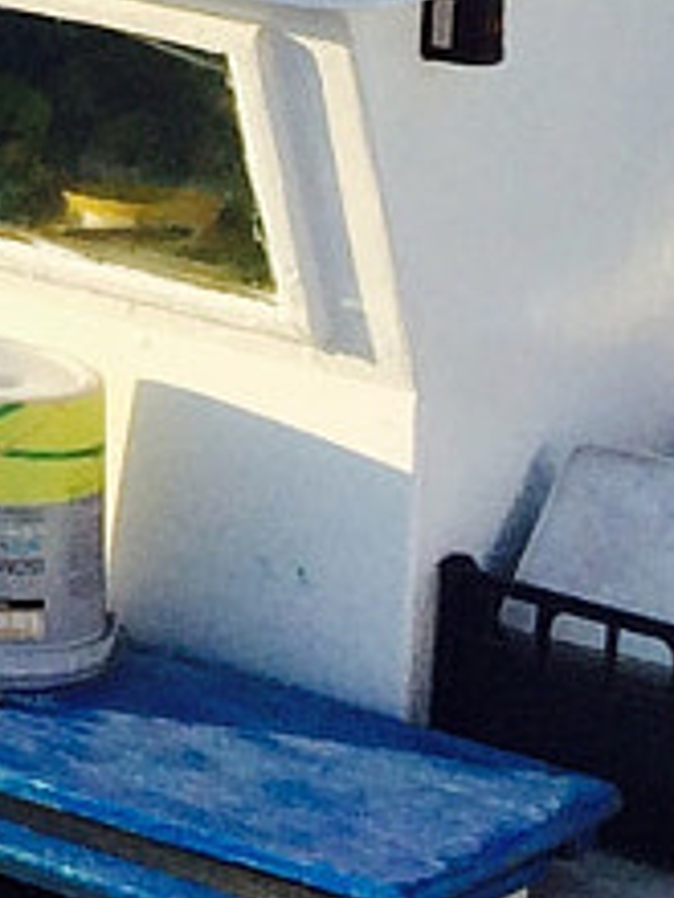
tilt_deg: -7.3
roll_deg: -1.0
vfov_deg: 8.9
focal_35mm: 211
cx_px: -1667
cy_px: -788
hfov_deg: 6.2
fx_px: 5478
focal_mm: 4.15
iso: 32
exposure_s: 1/1466
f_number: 2.2
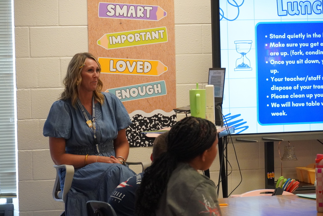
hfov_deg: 13.8
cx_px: 162
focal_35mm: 148
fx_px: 1332
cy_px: 108
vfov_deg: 9.2
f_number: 5.6
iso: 5000
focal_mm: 99
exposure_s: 1/160
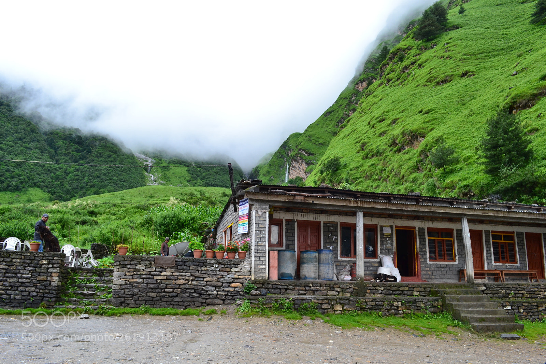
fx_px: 409
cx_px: 273
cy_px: 182
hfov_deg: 67.4
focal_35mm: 27
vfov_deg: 47.9
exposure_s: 1/100
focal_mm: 18
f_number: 9
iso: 400
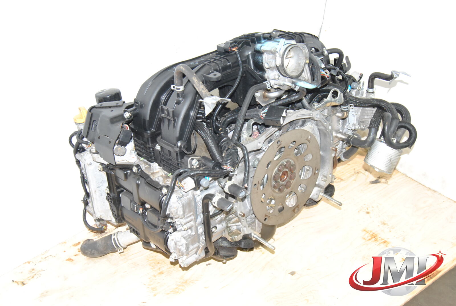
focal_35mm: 45
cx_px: 228
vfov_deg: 29.9
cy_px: 153
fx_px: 571
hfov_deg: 43.6
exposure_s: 1/200
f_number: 7.1
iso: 800
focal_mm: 30
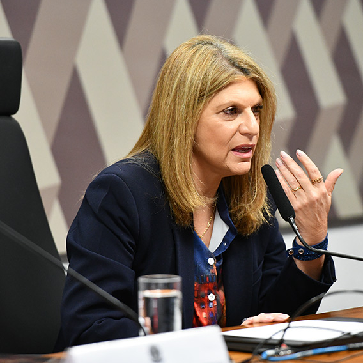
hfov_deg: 6.8
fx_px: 3049
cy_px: 182
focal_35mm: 257
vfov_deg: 6.8
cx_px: 208
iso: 4000
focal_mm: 200
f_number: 3.5
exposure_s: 1/200
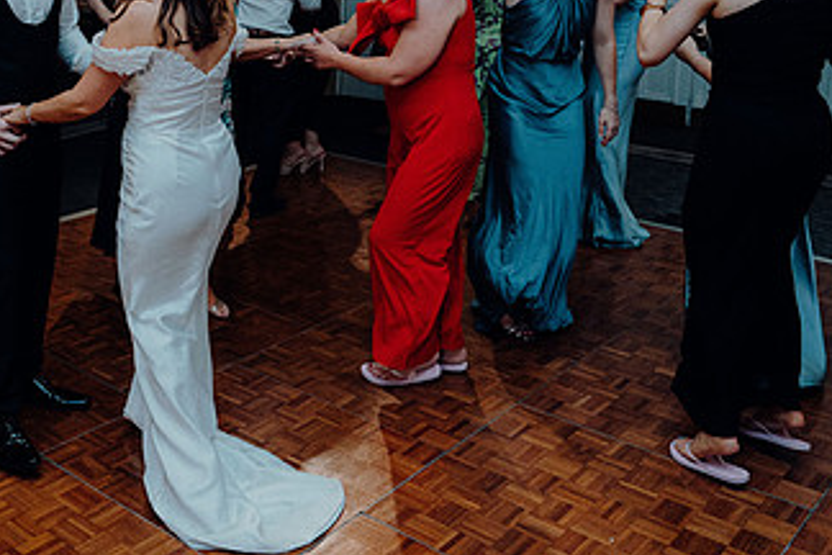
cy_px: 130
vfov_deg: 30.6
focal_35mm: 43
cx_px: 182
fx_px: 994
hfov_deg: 43.6
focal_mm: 24
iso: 2500
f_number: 3.5
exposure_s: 1/160
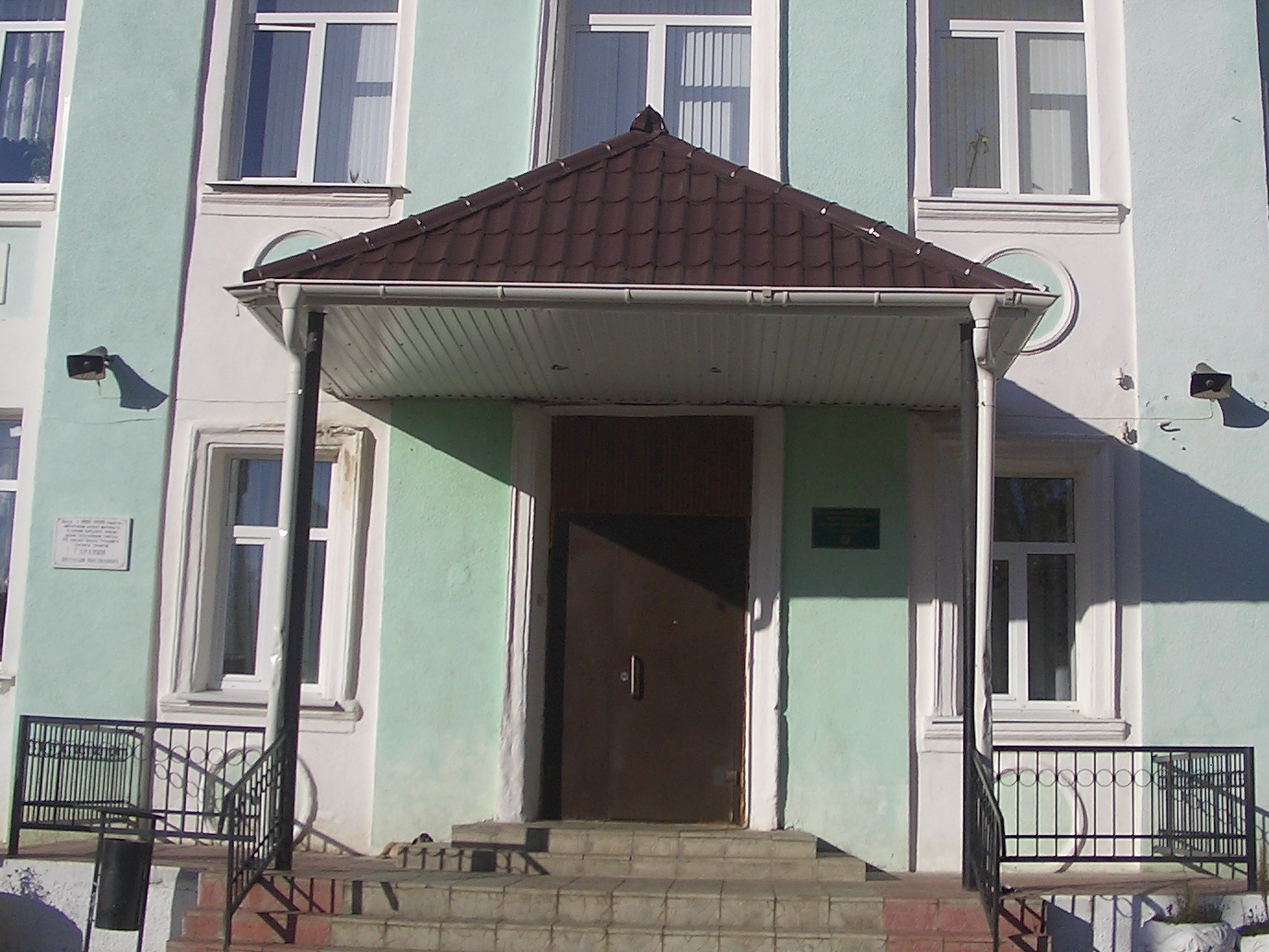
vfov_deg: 27.9
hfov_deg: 36.8
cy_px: 310
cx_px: 637
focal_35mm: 52
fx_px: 1907
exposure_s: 1/1250
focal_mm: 5.8
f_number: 4.3
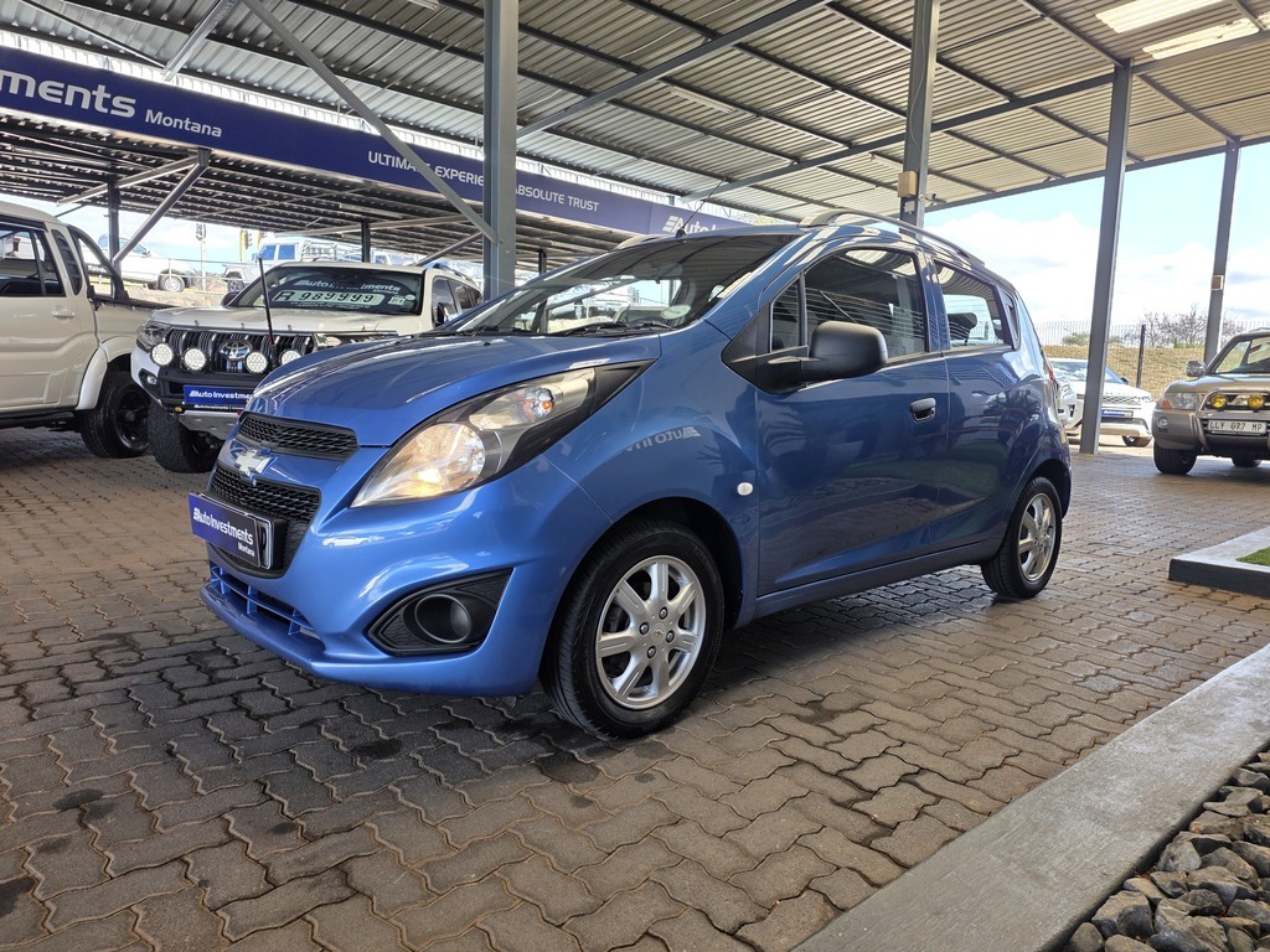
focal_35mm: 23
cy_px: 476
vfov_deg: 58.9
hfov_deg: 73.9
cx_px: 635
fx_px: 844
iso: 40
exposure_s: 1/180
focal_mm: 6.25
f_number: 1.7
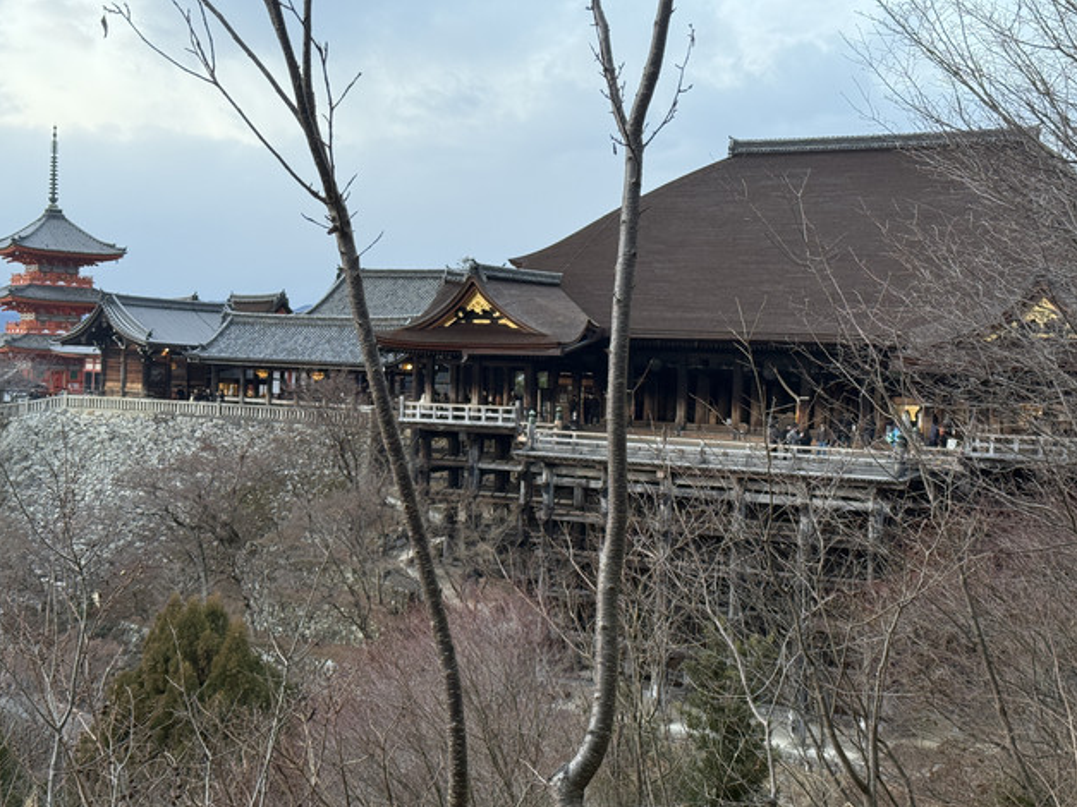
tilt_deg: -1.8
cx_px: 531
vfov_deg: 29.7
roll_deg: -2.3
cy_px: 410
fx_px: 1524
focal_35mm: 49
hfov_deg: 38.9
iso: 100
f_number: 1.78
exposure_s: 1/63
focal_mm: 6.76
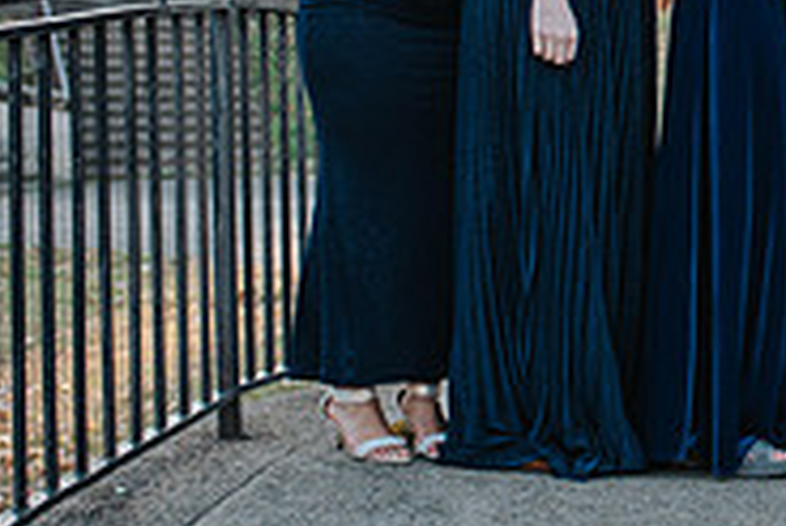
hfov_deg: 16.1
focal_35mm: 120
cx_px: 1056
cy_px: -89
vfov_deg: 11.2
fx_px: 2622
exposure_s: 1/400
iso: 140
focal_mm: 35
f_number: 2.8
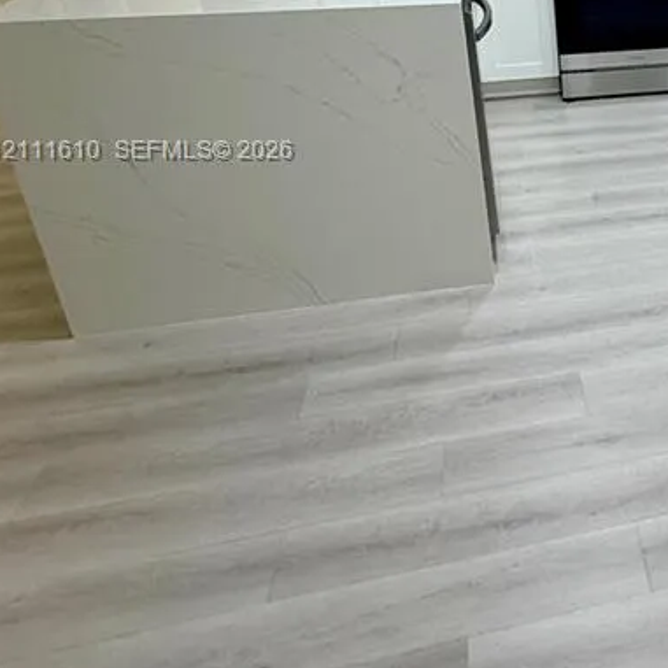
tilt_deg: -23.5
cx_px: 757
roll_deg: -1.1
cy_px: 153
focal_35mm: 39
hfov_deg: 35.7
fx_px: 851
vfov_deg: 41.3
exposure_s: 1/120
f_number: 2.2
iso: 200
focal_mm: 2.22
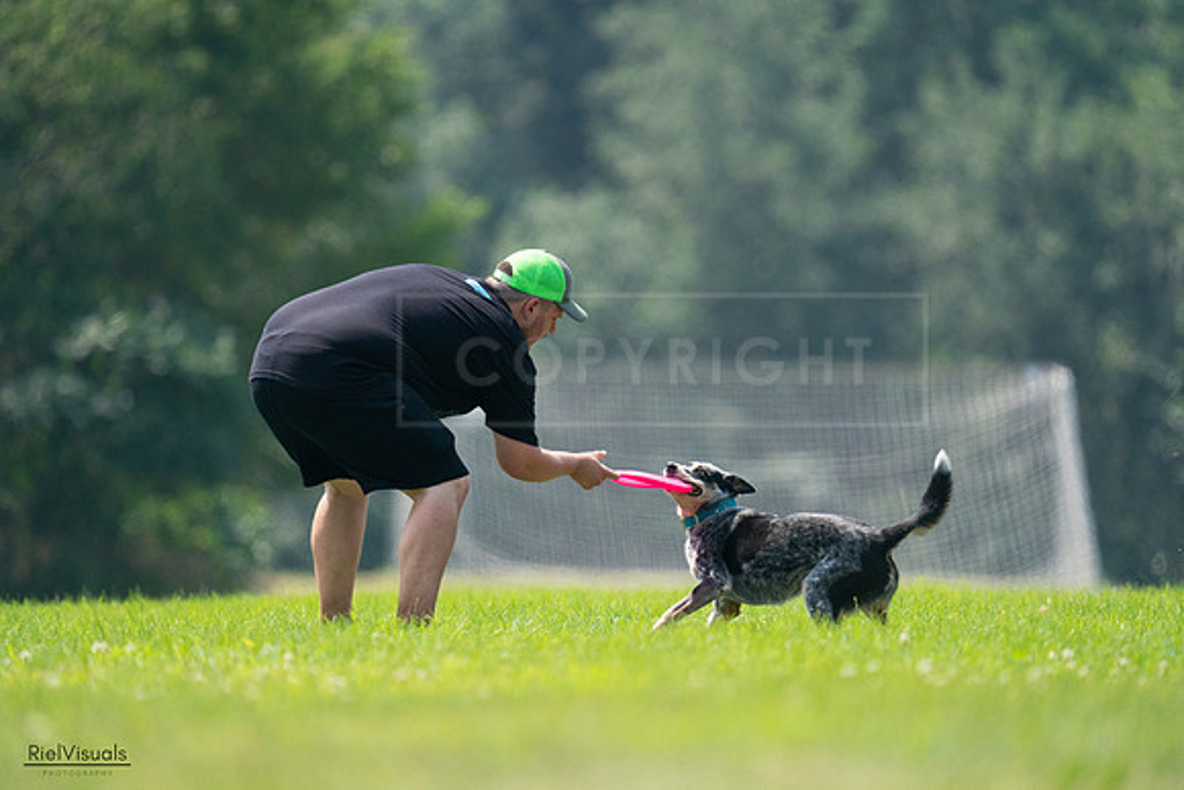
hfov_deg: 3.4
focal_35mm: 600
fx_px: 19737
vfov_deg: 2.3
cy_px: 395
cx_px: 592
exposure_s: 1/4000
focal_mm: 600
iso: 2500
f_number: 6.3
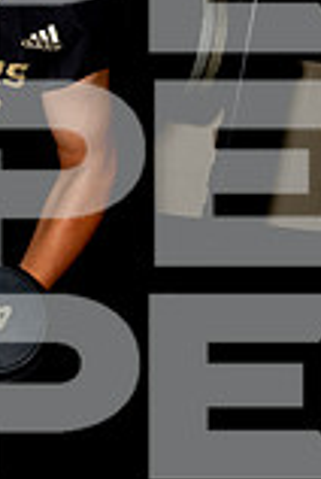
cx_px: -91
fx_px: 945
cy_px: 176
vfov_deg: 28.3
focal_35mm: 71
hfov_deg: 18.1
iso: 250
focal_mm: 25
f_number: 6.3
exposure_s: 1/250
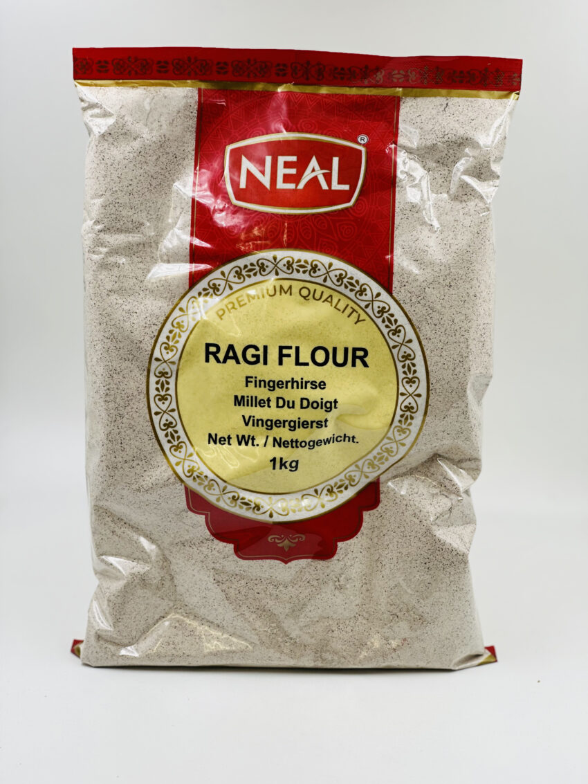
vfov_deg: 25.3
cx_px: 294
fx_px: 1744
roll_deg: -1.0
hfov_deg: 19.1
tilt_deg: -20.3
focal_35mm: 77
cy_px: 392
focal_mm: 9
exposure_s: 1/100
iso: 25
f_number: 2.8
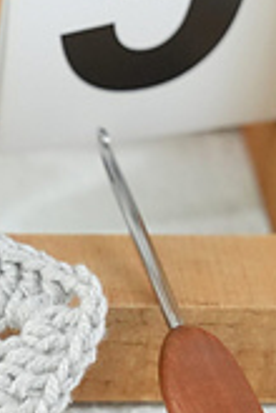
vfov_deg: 7.6
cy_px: 165
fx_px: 3128
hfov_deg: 5.0
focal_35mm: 272
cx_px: -44
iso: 3200
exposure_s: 1/320
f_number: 5.6
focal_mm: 70
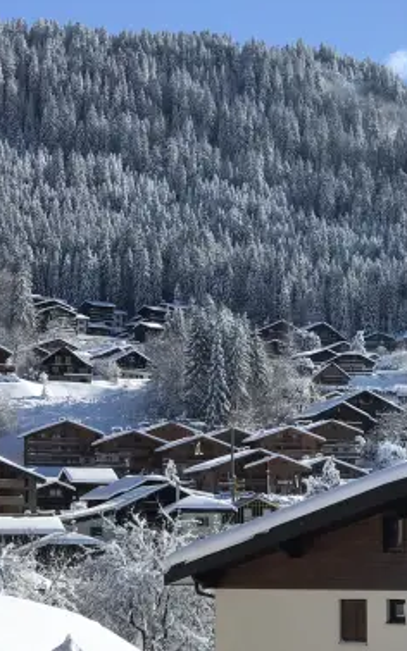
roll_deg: +0.3
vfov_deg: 21.6
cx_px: 314
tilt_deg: +7.5
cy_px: 370
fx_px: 1705
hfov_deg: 13.6
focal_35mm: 96
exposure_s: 1/977
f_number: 2.8
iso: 20
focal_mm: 6.6
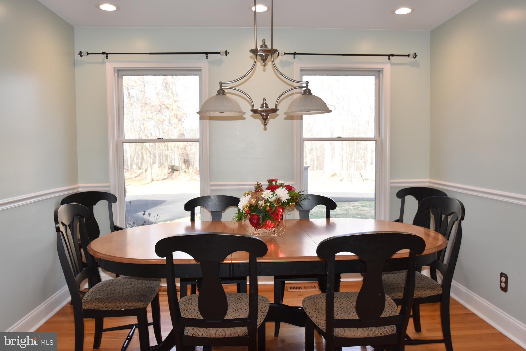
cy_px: 176
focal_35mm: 27
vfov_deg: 47.9
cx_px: 263
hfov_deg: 67.4
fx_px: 394
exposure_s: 1/125
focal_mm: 18
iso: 560
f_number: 5.6
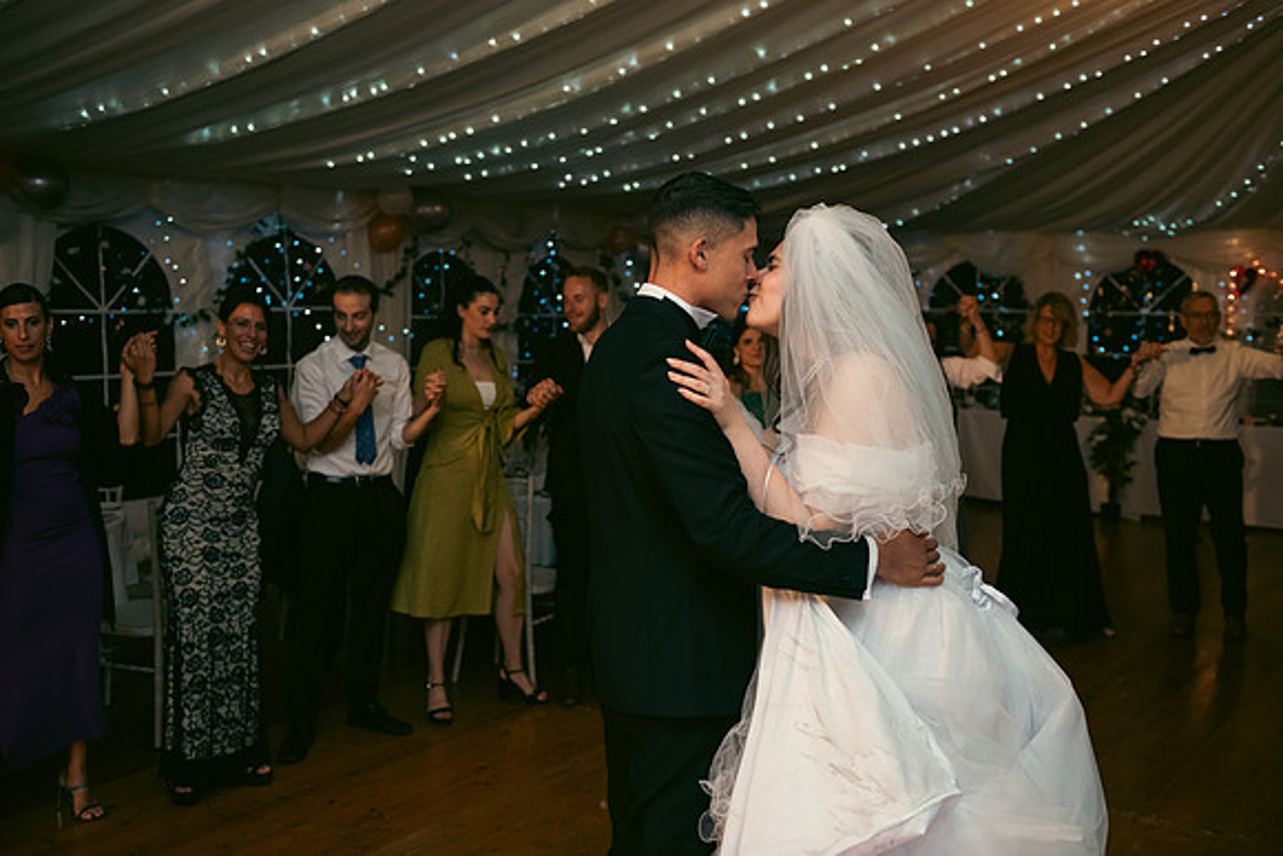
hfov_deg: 46.4
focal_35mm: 42
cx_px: 642
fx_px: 1497
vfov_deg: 31.9
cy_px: 428
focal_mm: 42
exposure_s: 1/160
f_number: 3.5
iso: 800
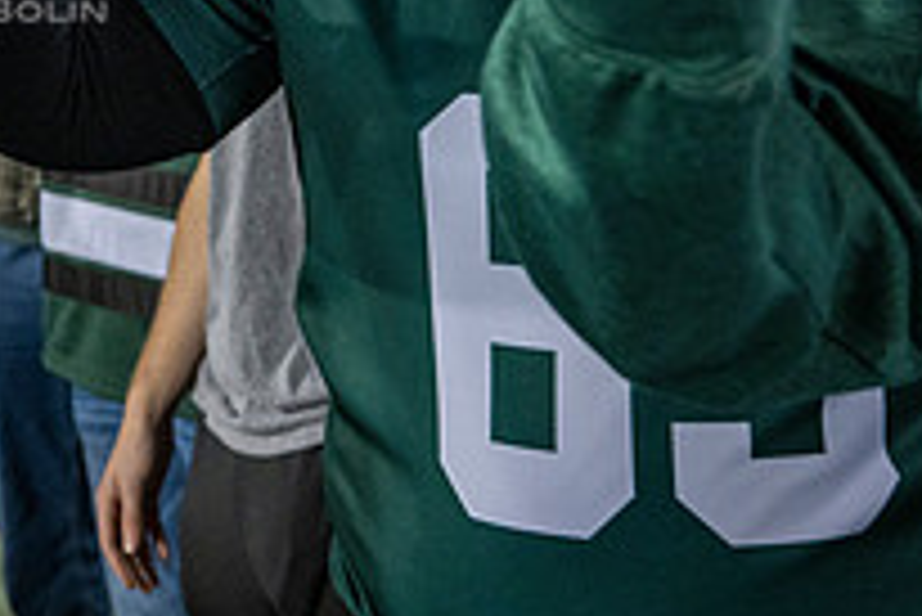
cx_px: -81
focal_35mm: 68
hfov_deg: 27.3
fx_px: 1743
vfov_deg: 18.6
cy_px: -191
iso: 1250
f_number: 3.2
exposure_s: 1/500
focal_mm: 24
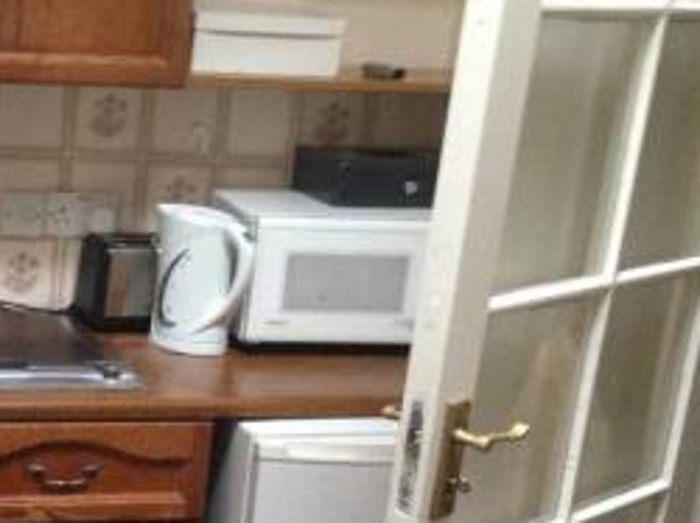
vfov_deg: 18.9
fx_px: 1556
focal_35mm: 77
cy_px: 435
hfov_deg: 24.4
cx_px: 24
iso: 400
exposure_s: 1/17
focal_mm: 4.13
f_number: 2.4
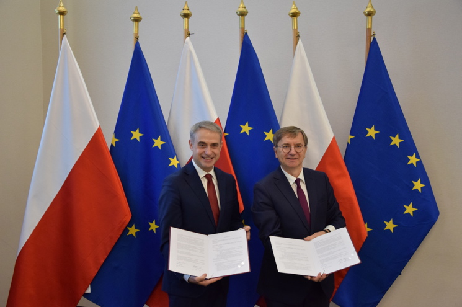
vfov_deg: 28.0
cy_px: 154
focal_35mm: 48
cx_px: 231
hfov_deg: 41.2
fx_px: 615
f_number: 4.2
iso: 1800
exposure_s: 1/60
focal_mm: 32
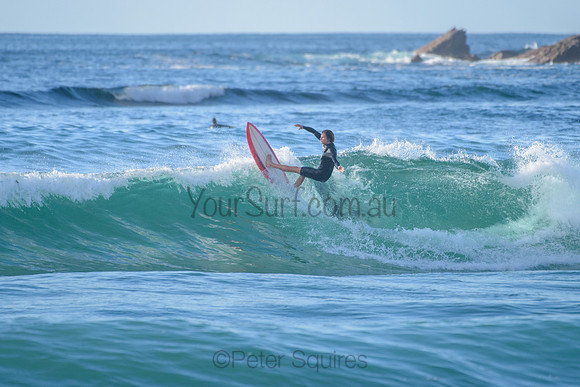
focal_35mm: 613
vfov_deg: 2.2
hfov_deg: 3.4
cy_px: 173
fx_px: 9884
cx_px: 298
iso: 640
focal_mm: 500
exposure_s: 1/2000
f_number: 5.6
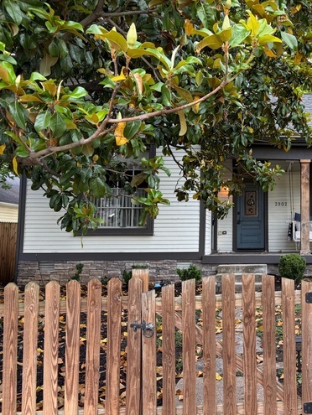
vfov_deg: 52.6
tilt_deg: +4.8
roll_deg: -1.1
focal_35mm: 35
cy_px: 207
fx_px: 420
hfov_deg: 38.1
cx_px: 278
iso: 40
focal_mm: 5.96
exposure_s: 1/164
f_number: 1.6
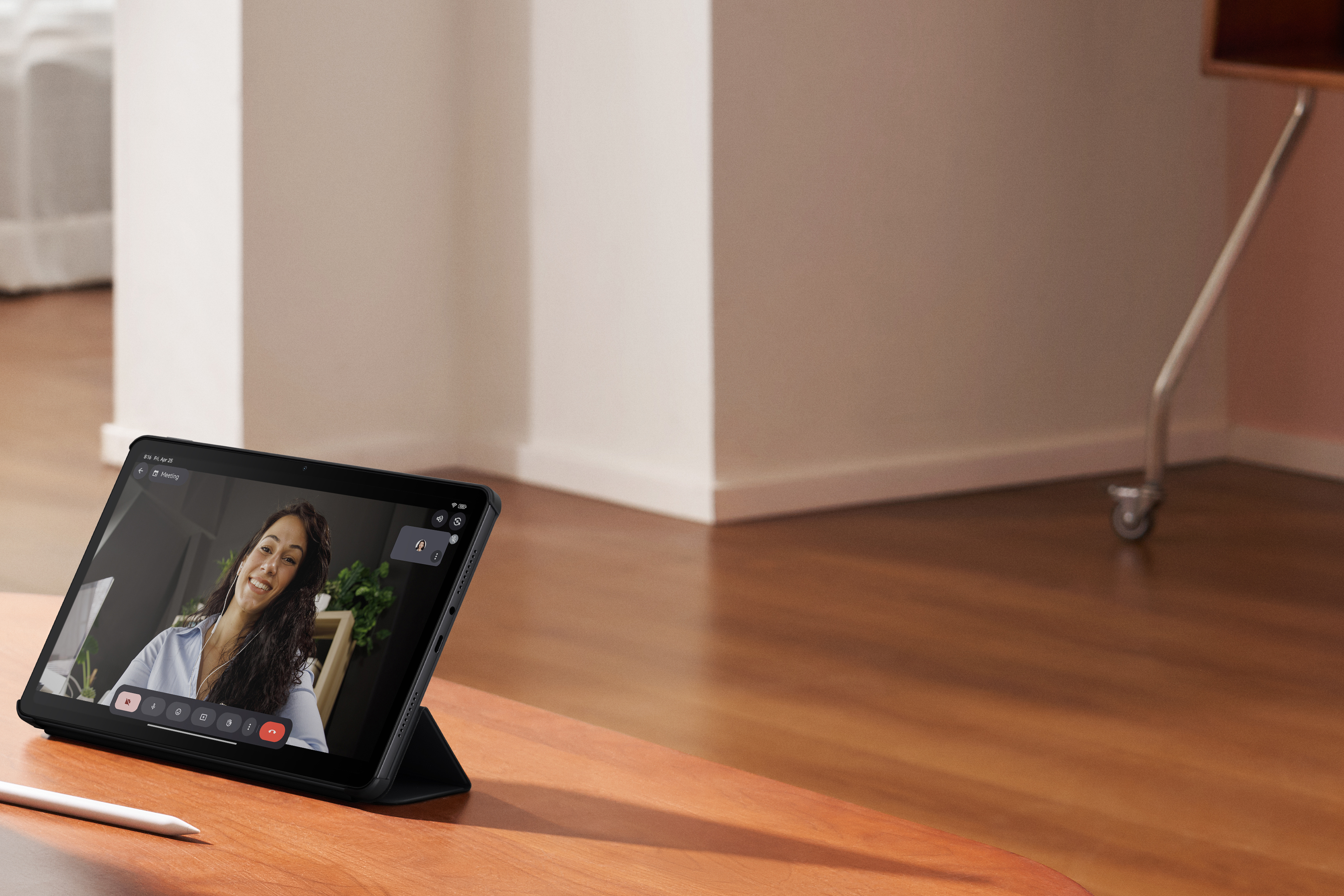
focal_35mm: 133
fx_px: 4965
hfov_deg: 15.2
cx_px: 31
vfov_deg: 10.3
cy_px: 799
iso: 160
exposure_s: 1/125
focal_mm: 50
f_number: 6.3
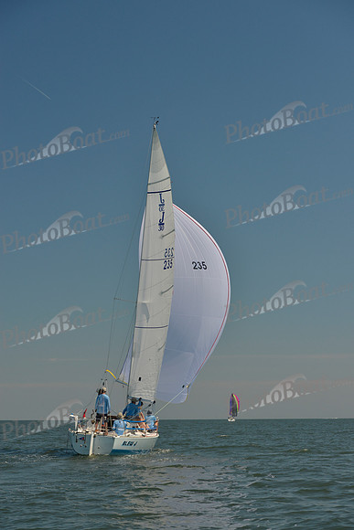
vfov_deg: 28.8
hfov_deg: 19.5
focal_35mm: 70
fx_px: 1032
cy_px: 265
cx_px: 177
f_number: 7.1
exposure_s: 1/800
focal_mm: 70
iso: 200
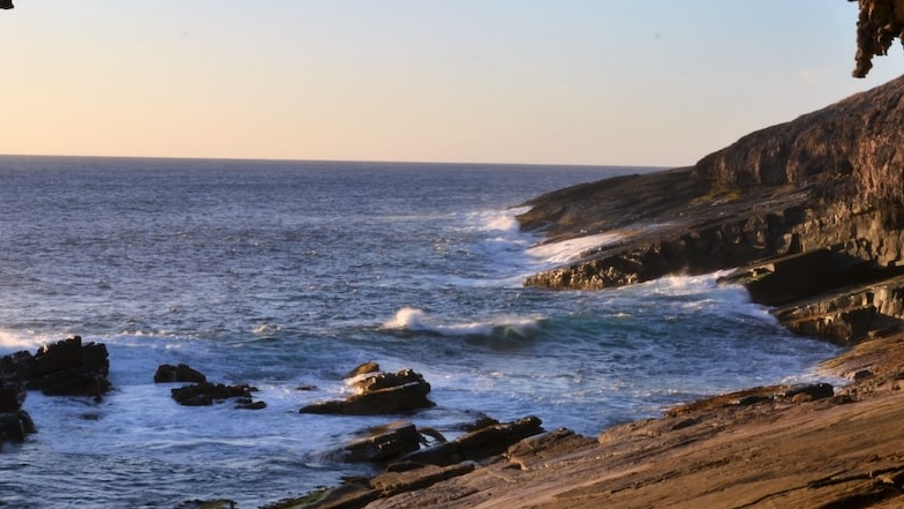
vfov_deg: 15.7
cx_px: 402
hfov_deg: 27.5
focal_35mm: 77
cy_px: 257
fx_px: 1846
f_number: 29
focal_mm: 32
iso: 100
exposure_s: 1/13
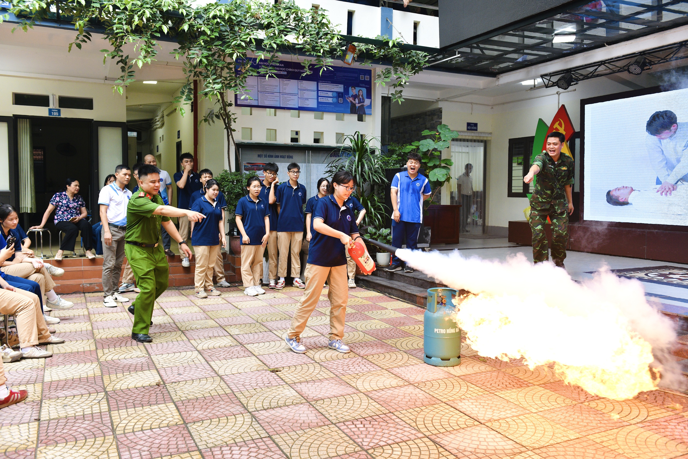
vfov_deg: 41.1
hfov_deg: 58.7
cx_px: 344
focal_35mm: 32
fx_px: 612
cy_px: 230
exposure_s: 1/400
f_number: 5
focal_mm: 32
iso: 640
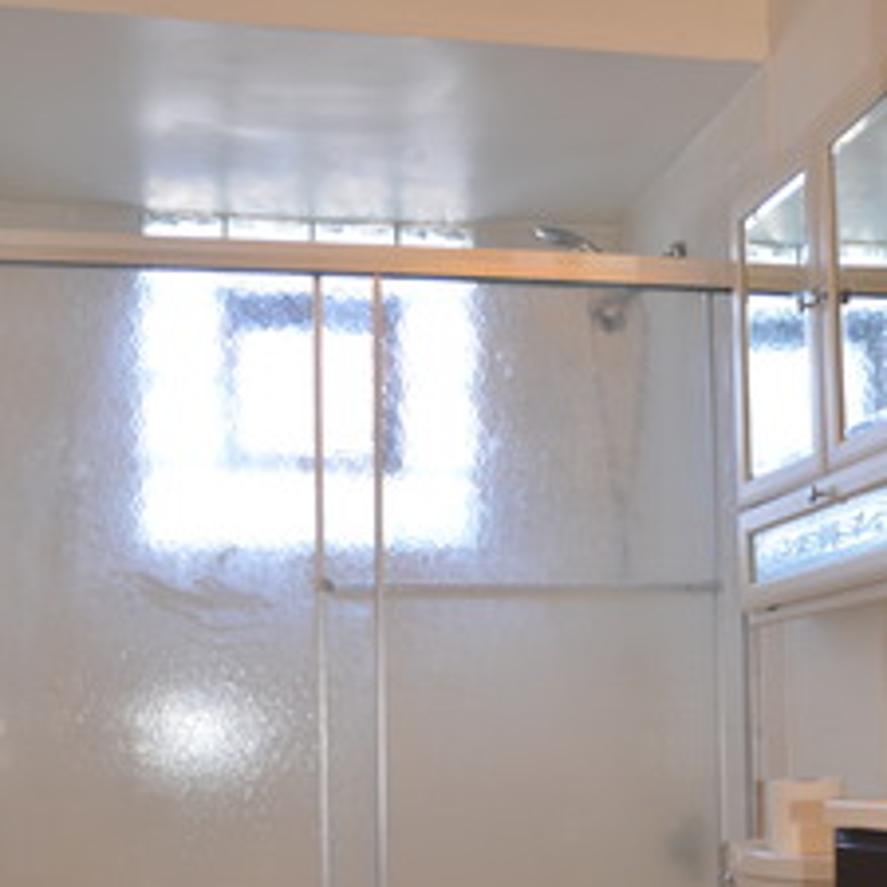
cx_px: 493
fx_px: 1650
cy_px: 682
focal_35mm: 57
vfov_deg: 29.5
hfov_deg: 30.1
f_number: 3.8
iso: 450
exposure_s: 1/60
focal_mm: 21
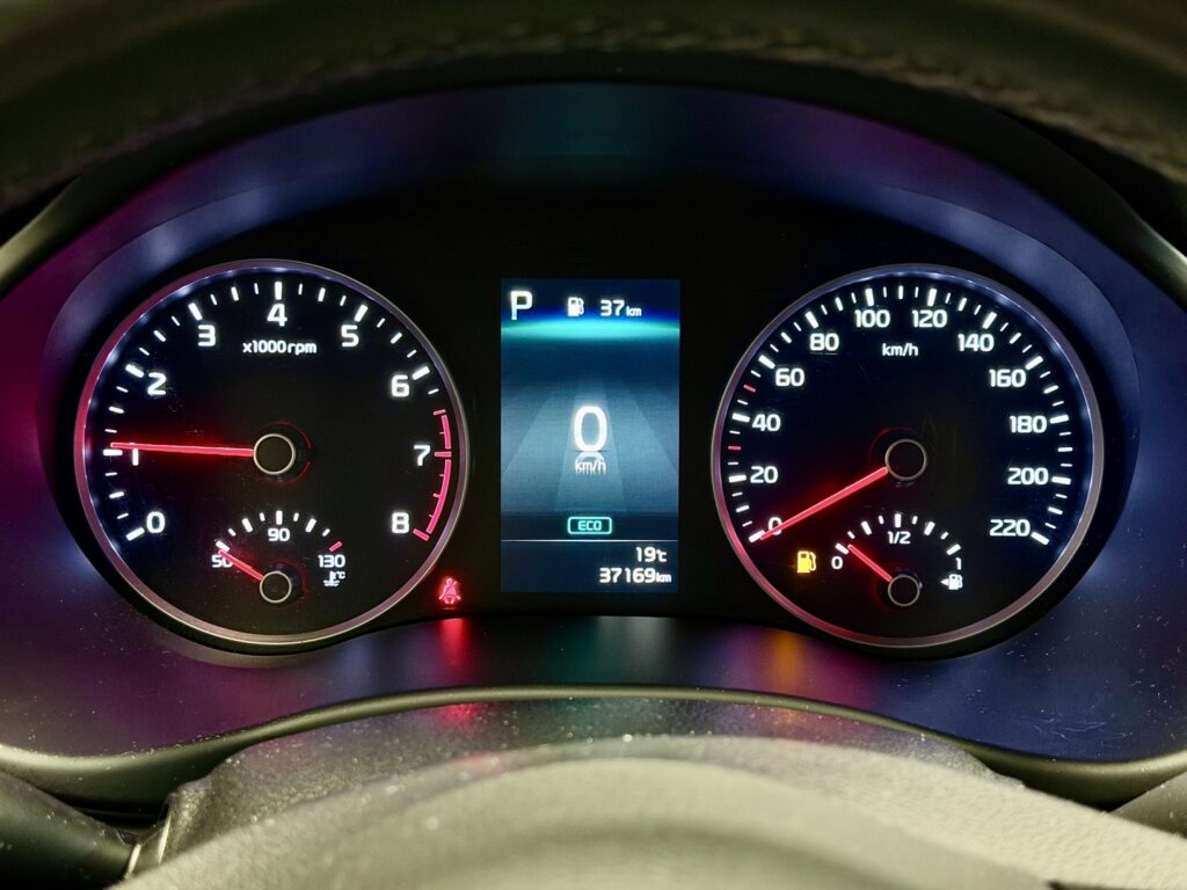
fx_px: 1646
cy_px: 445
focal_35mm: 48
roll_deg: -0.3
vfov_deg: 30.3
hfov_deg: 39.7
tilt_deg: -21.7
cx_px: 594
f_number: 1.78
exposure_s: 1/36
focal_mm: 6.76
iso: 320
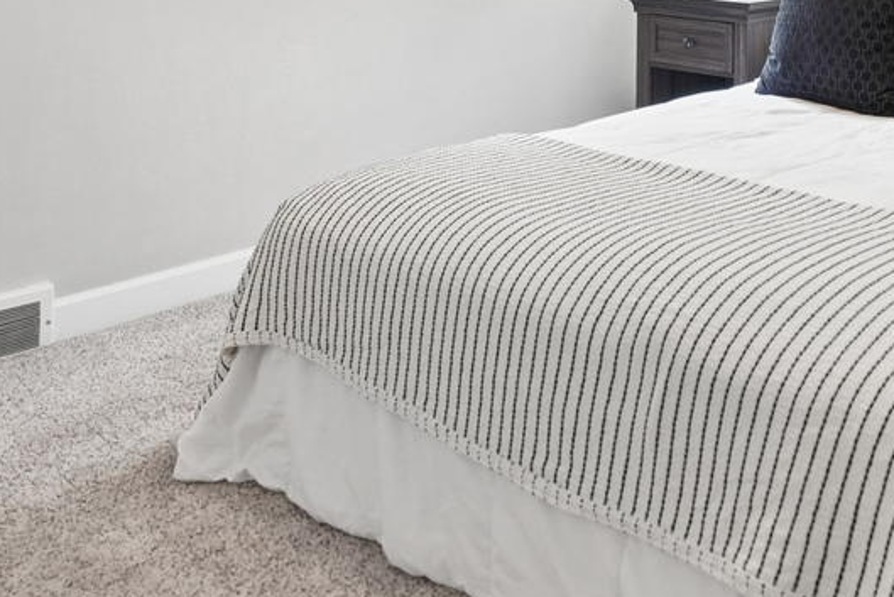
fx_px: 1217
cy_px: -134
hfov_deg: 38.2
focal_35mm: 49
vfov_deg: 24.7
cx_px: 767
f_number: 4
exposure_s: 1/30
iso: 400
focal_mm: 16
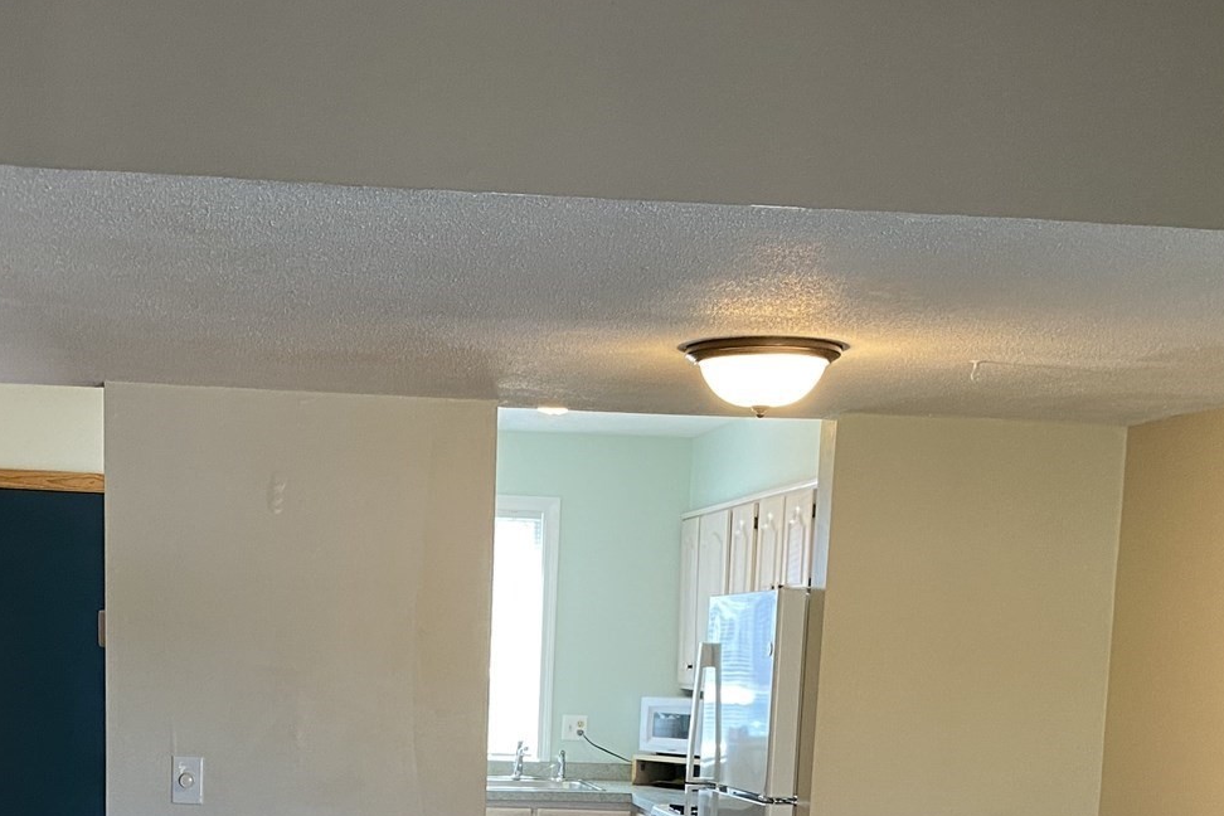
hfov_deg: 34.9
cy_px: 913
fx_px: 1938
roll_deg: -2.2
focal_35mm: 57
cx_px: 477
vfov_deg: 22.4
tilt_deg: -9.3
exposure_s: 1/60
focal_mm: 4.25
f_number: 1.8
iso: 125
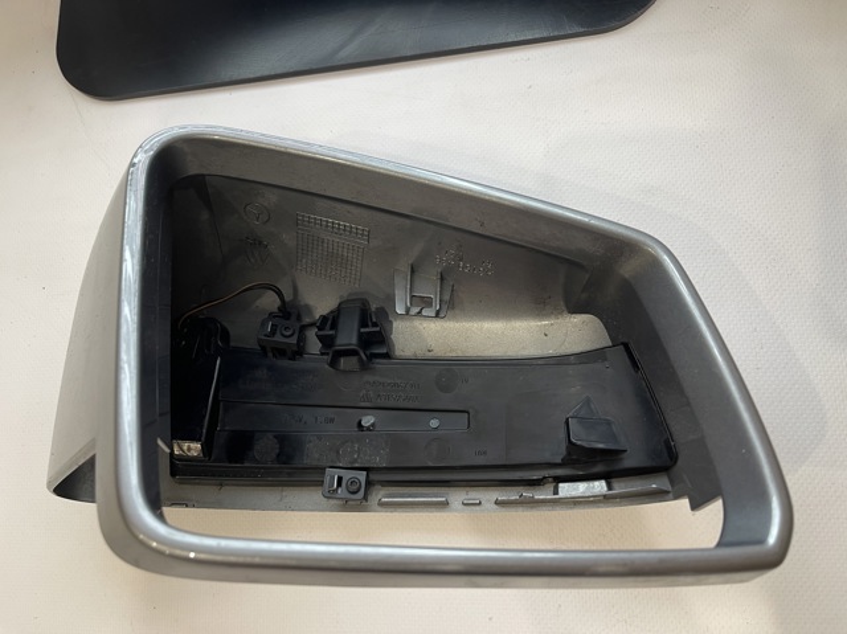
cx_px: 424
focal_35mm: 25
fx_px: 611
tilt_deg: -76.4
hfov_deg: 69.4
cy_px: 317
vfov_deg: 54.8
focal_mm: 5.1
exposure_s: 1/50
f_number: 1.6
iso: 64
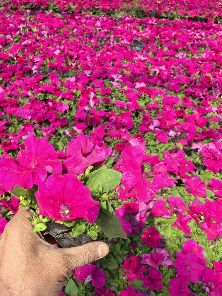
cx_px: 110
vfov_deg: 63.4
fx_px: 240
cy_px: 143
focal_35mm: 28
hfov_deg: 49.7
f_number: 4
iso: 250
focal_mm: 6.98
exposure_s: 1/1029
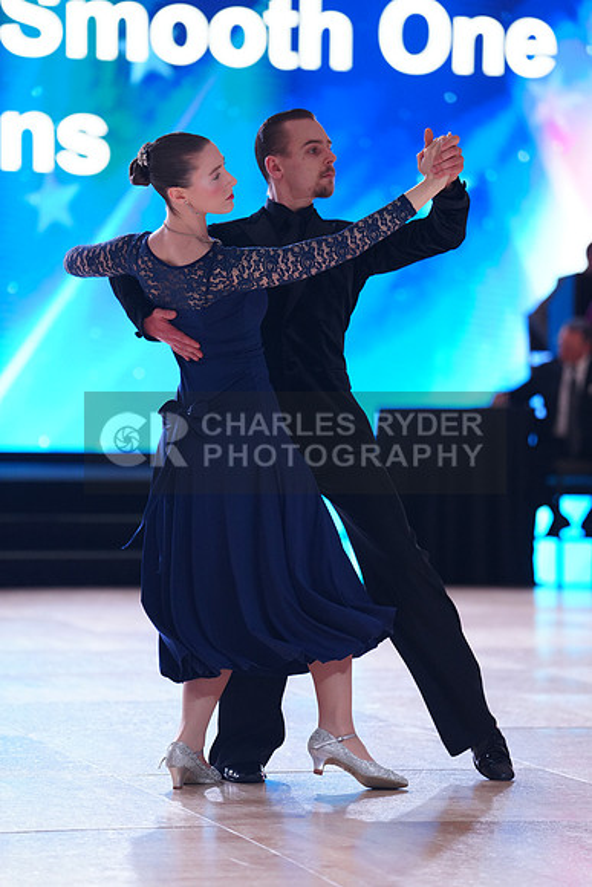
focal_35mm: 135
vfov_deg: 15.2
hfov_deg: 10.2
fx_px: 3328
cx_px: 296
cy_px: 444
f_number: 2.8
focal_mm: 135
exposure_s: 1/500
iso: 1250
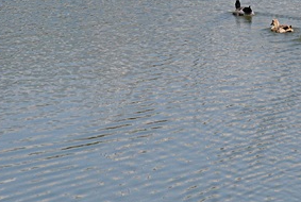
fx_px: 4265
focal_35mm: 509
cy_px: 29
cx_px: 274
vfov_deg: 2.7
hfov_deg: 4.0
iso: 400
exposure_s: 1/2000
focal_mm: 120
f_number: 6.3
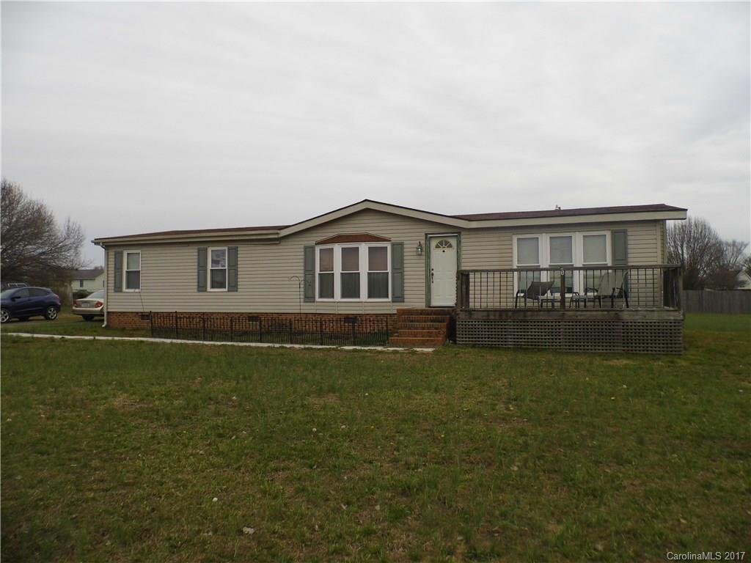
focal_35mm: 25
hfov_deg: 69.4
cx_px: 376
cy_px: 282
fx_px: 542
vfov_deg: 54.9
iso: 100
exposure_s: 1/378
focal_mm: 4.46
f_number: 3.1
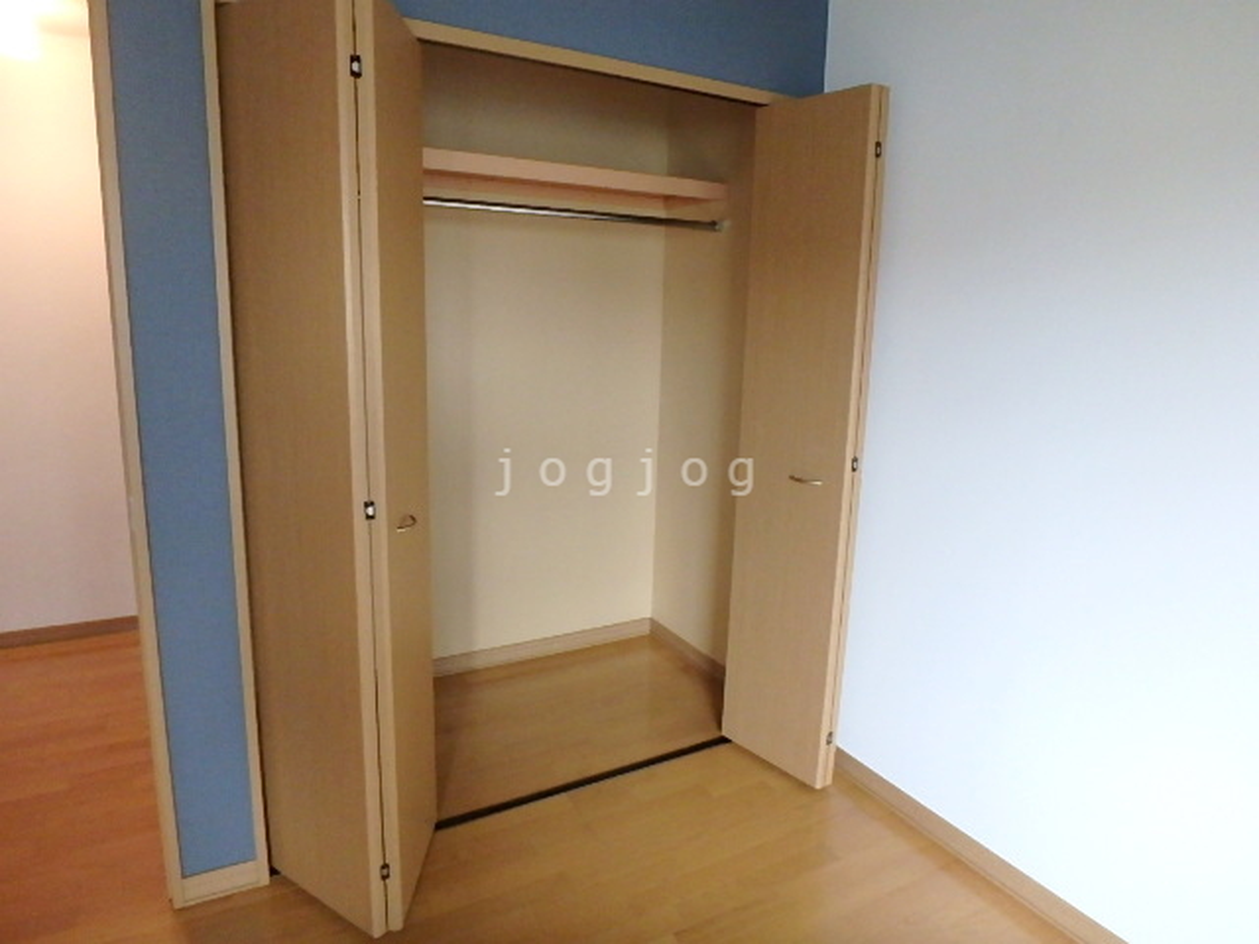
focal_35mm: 21
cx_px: 630
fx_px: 764
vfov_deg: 63.4
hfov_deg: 79.0
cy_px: 472
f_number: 3.5
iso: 800
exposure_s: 1/30
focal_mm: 3.7
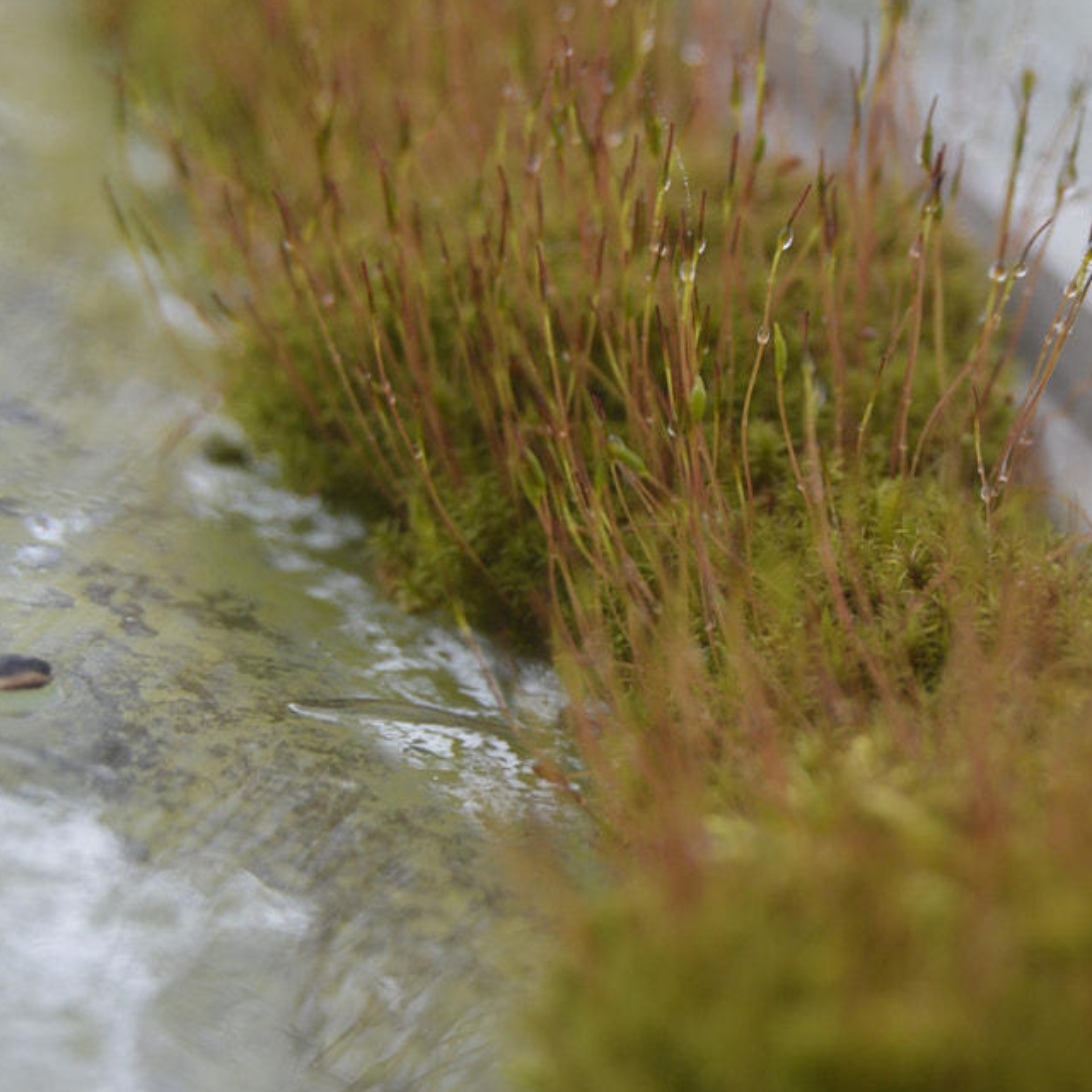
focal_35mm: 175
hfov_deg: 10.0
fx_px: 6248
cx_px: 746
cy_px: 497
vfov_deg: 10.0
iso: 220
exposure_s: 1/125
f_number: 5.6
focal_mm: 55
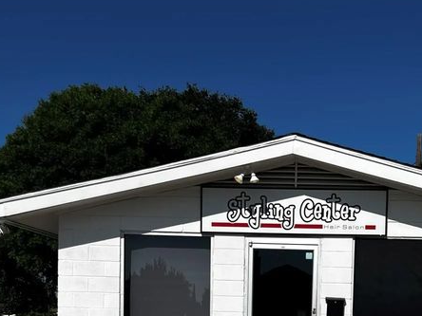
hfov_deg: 31.7
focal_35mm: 60
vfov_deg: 22.9
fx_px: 731
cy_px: 354
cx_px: 309
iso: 50
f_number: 1.5
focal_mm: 5.7
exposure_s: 1/10309
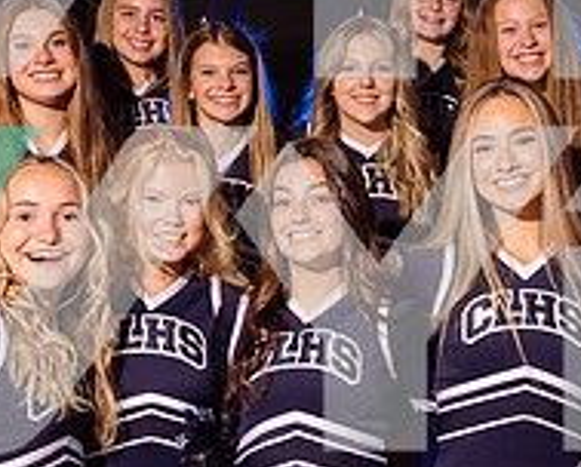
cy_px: 290
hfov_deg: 26.7
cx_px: 504
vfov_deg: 22.2
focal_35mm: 69
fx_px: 1189
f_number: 8
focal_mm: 24
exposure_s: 1/250
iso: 100
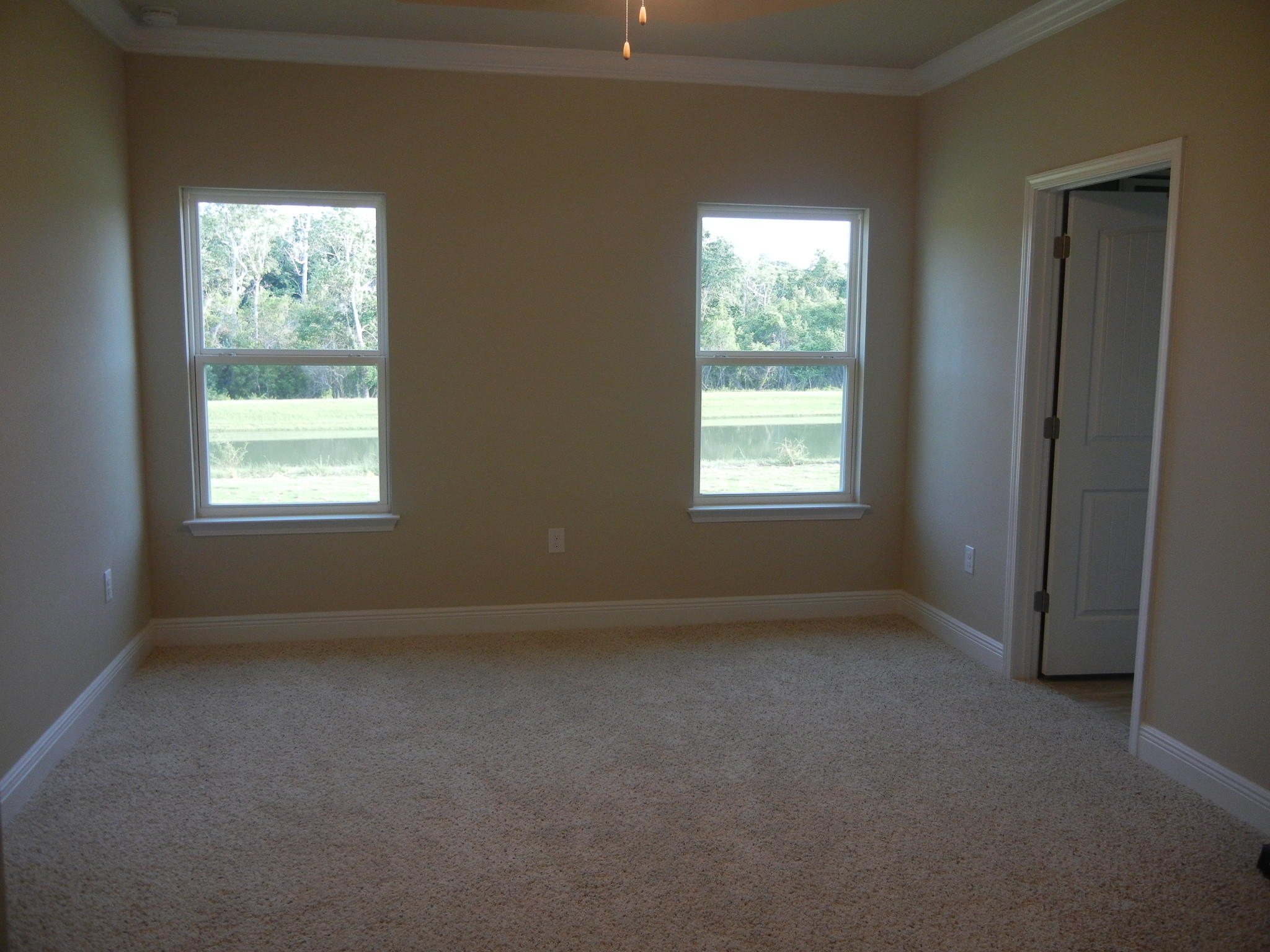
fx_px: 1101
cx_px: 635
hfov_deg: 60.0
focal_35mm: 30
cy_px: 476
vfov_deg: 46.8
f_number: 3.5
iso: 197
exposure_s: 1/30
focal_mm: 5.4
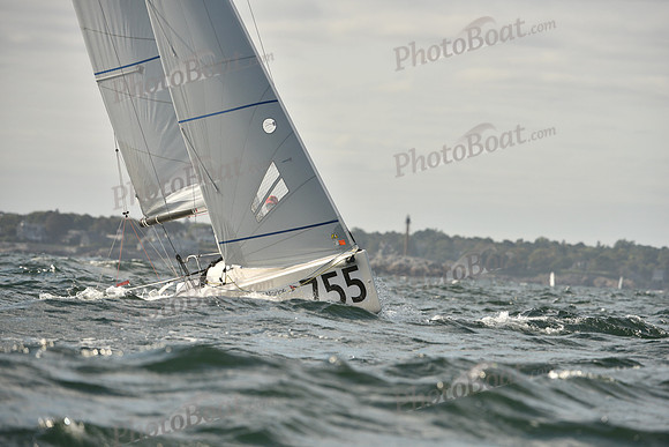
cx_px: 334
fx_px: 5762
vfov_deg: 4.4
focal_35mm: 310
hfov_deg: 6.6
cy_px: 224
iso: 320
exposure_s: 1/1600
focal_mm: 310
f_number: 7.1
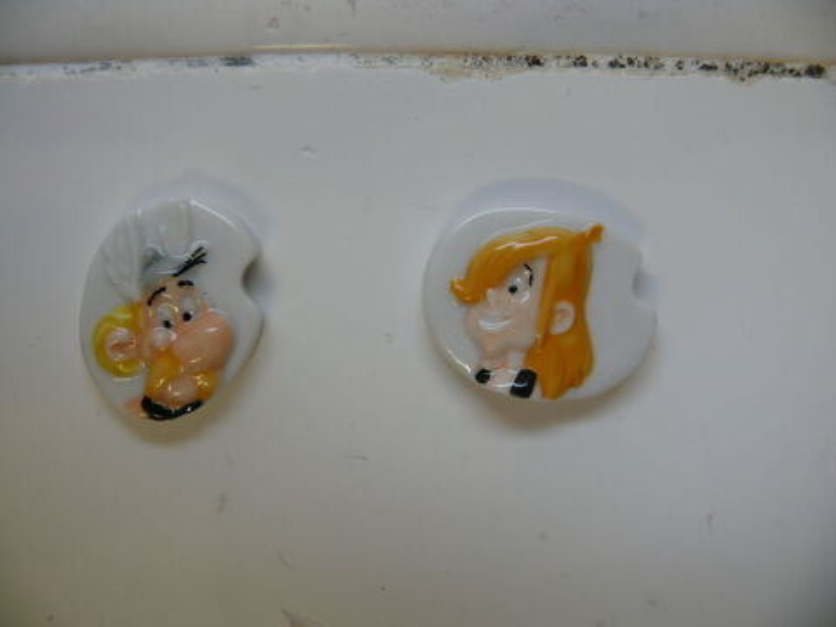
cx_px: 418
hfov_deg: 52.6
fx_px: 845
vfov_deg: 40.7
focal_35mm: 35
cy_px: 314
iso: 100
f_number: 2.8
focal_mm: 7.4
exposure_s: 1/25
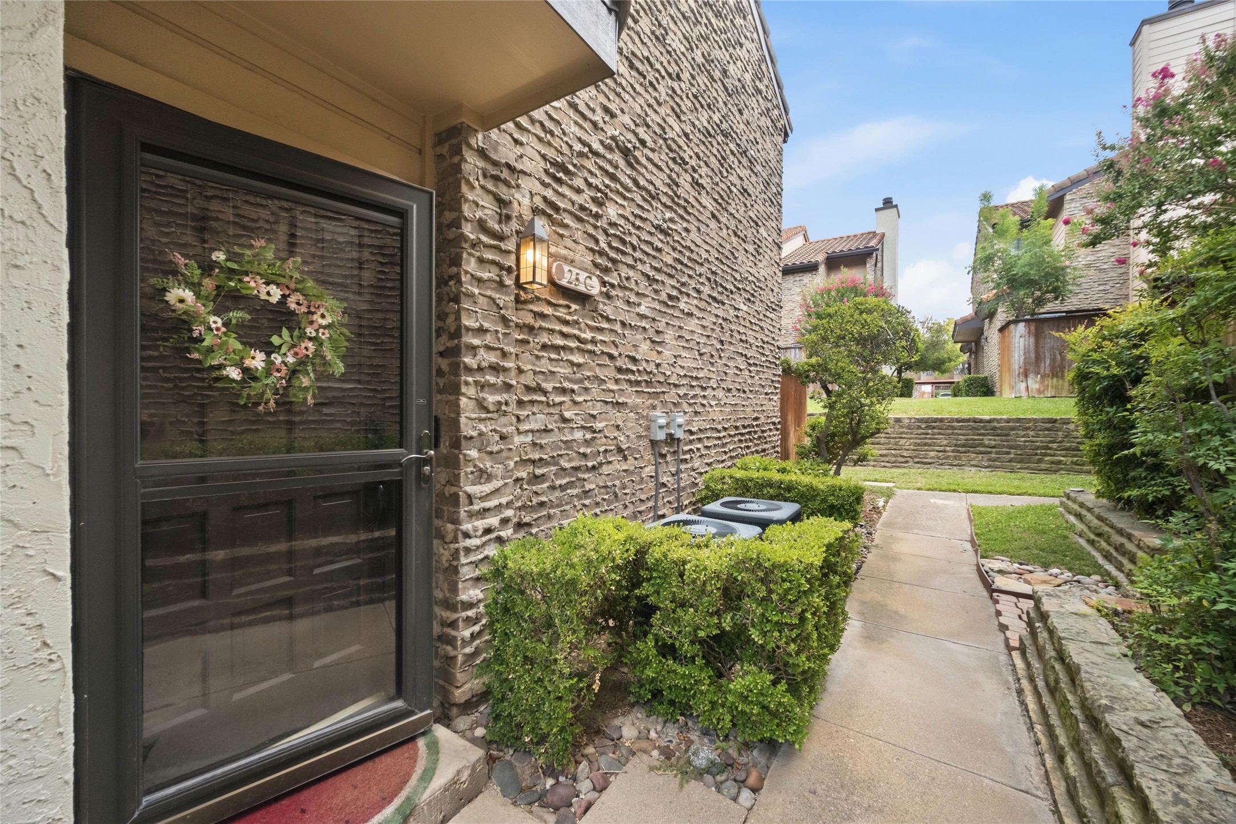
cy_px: 412
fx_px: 481
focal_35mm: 14
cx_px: 618
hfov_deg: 104.3
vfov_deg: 81.2
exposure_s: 1/80
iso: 500
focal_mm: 9
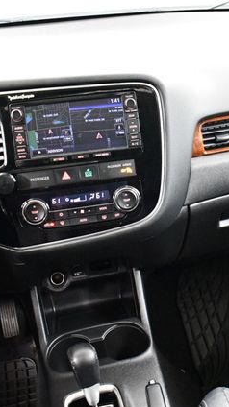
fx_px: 616
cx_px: 238
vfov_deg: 36.6
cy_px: 204
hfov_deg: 20.3
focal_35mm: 57
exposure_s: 1/60
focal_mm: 18
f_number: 3.5
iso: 8000
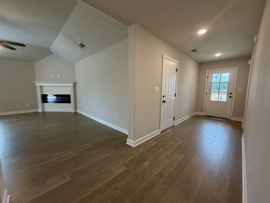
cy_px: 102
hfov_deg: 102.1
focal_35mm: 14
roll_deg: -0.2
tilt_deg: -6.3
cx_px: 135
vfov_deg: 85.7
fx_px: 109
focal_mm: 2.22
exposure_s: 1/60
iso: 200
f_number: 2.2
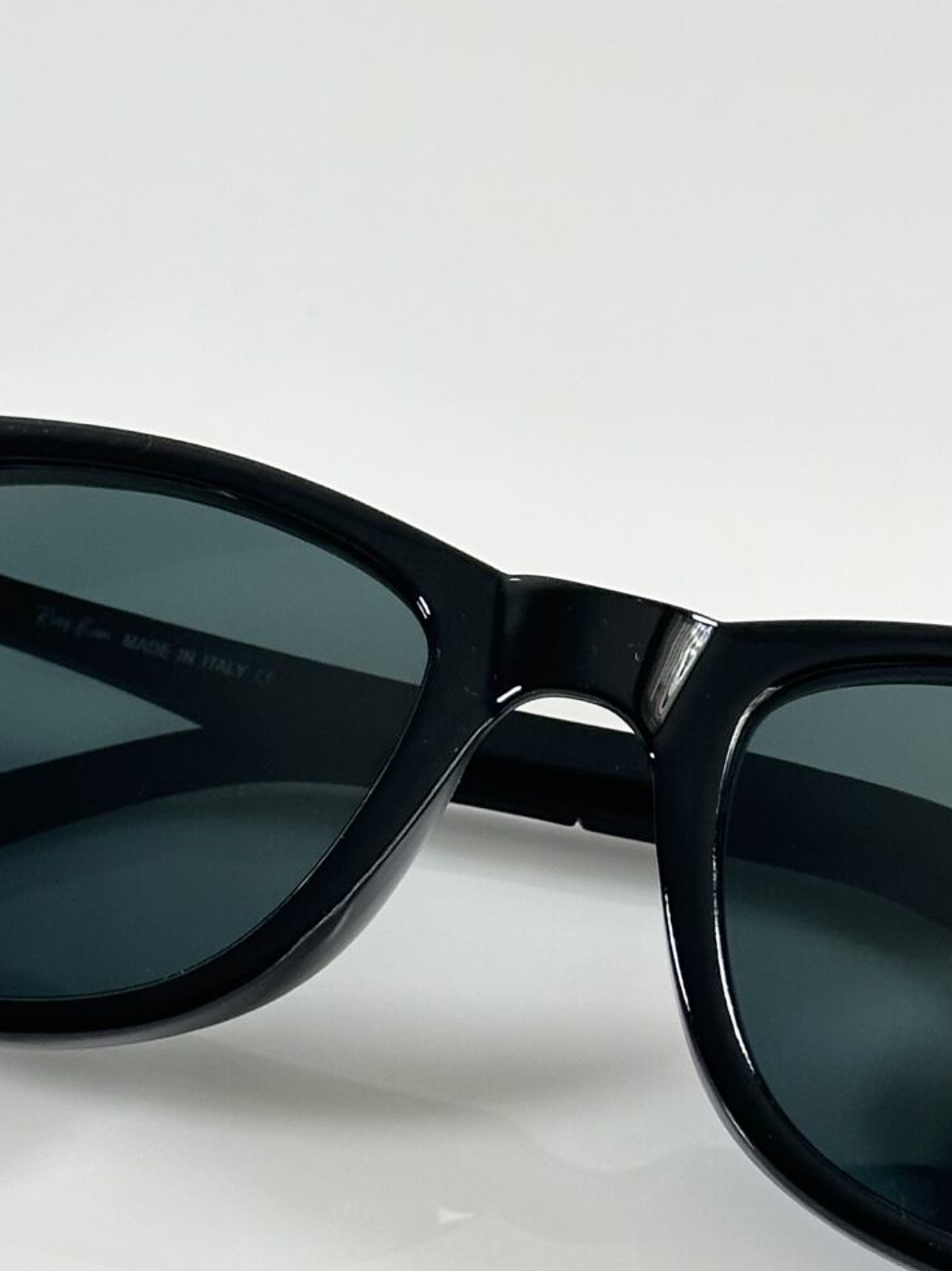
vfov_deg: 15.3
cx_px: 499
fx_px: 4733
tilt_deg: -40.1
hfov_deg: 11.5
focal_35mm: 129
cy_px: 822
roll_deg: +0.0
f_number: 1.78
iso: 80
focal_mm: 6.86
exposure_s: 1/100
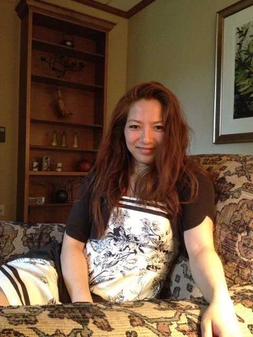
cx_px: 126
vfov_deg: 52.6
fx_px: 341
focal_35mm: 35
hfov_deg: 40.7
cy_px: 168
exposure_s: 1/15
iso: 640
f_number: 2.4
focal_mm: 4.28
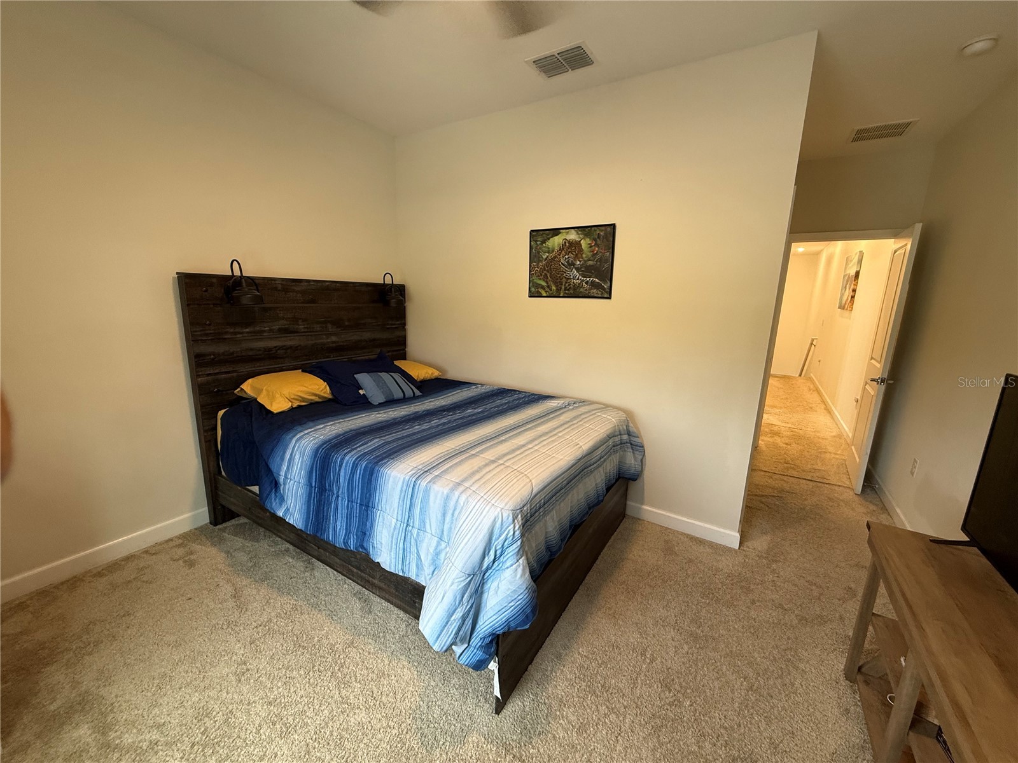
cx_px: 509
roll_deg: -1.6
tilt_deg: -11.5
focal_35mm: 14
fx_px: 412
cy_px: 382
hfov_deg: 102.1
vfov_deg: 85.7
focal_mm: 2.22
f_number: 2.2
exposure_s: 1/60
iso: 250
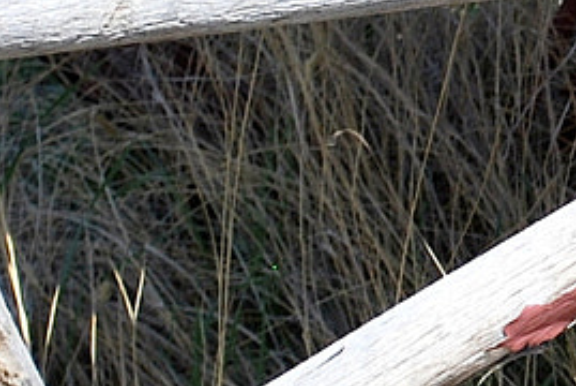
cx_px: 1567
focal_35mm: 428
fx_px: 6855
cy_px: -194
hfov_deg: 4.6
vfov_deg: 3.2
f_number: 9
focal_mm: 48
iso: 100
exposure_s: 1/320
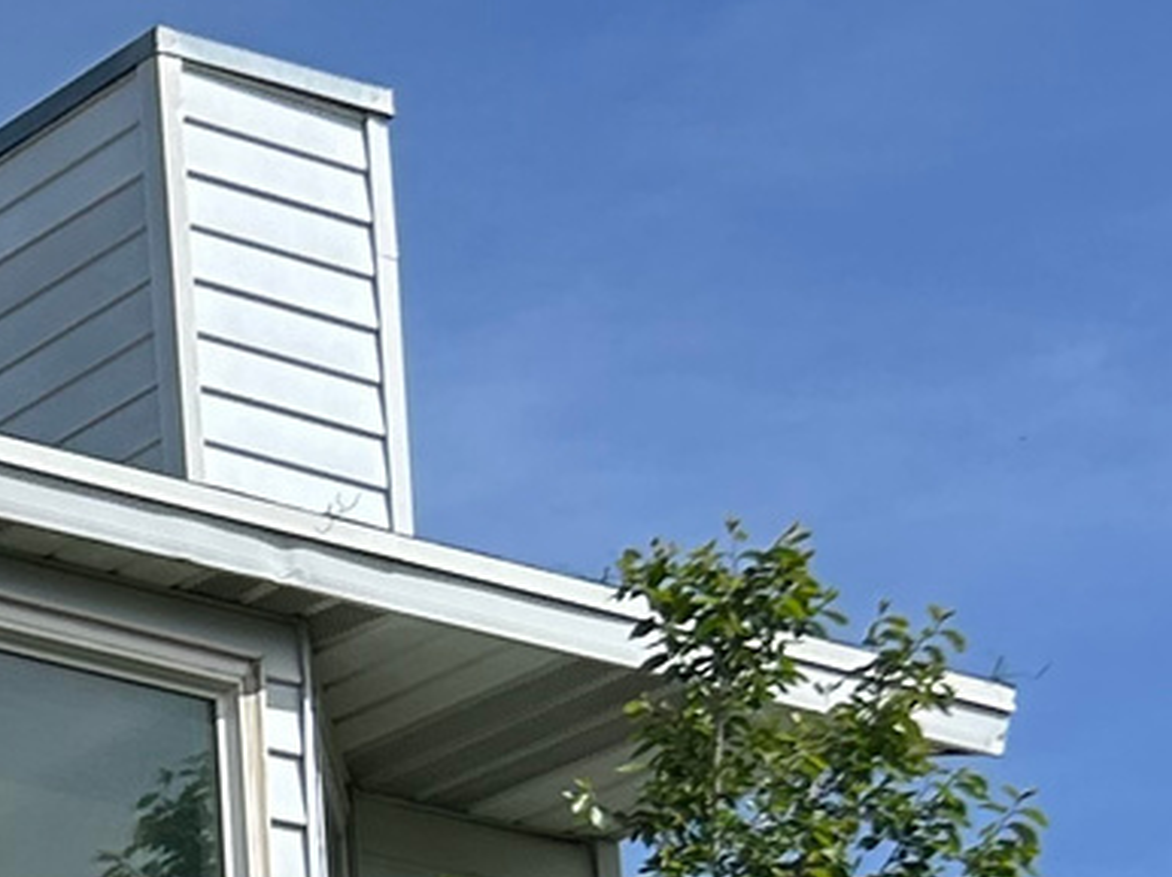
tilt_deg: +13.0
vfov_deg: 10.1
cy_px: 1627
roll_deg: -0.9
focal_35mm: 138
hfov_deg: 11.9
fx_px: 4669
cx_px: -1564
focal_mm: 5.7
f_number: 1.5
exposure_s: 1/7463
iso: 50
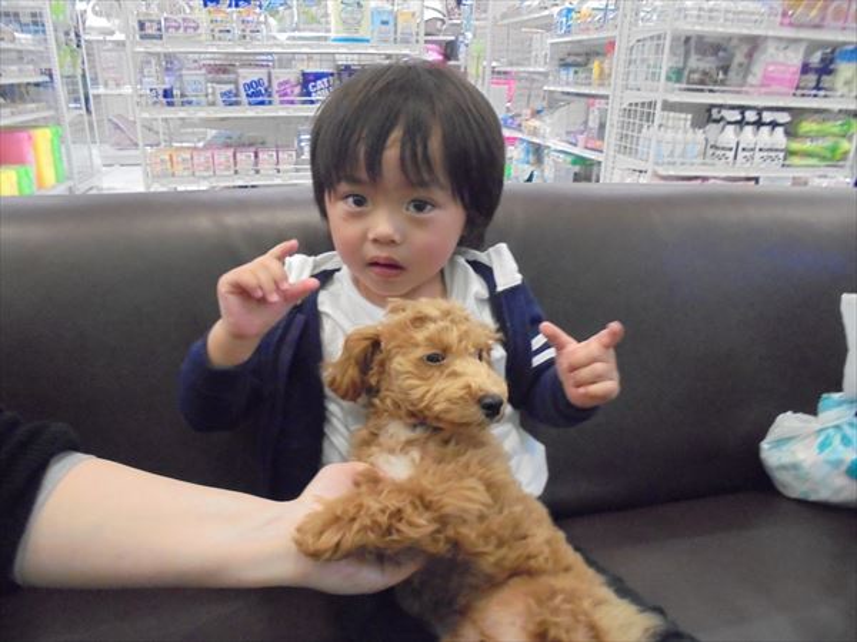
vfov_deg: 53.1
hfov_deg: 67.3
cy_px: 321
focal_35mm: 26
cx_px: 428
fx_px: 644
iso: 800
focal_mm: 4.6
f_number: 3.5
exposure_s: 1/80
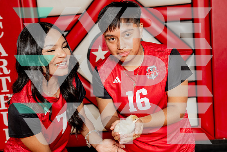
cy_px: 76
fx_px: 316
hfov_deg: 39.5
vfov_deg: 26.9
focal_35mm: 50
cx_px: 114
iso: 640
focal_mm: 44
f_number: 5.6
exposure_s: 1/250
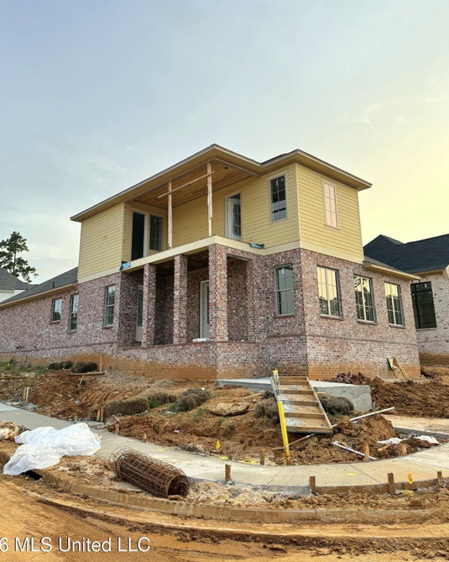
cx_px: 203
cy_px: 239
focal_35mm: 28
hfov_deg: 51.4
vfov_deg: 61.9
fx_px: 465
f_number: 1.78
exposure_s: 1/256
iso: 100
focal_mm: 6.76
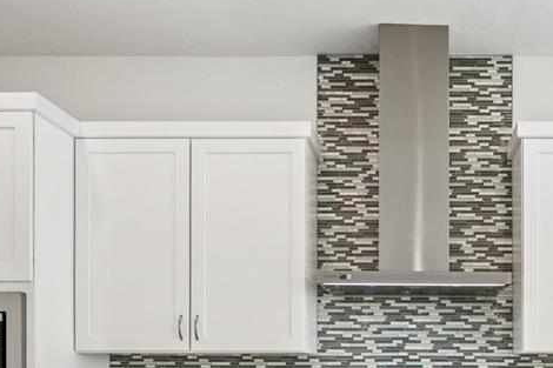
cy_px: 368
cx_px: 399
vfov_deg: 33.0
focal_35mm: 37
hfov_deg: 50.3
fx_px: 568
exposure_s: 1/60
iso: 400
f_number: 8
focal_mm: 17
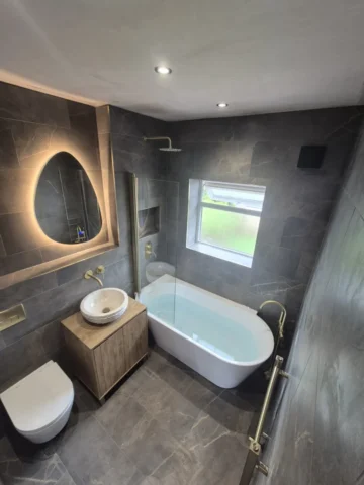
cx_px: 182
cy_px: 242
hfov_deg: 89.9
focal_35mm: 13
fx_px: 182
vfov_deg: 106.2
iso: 125
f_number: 2.2
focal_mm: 2.2
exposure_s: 1/50
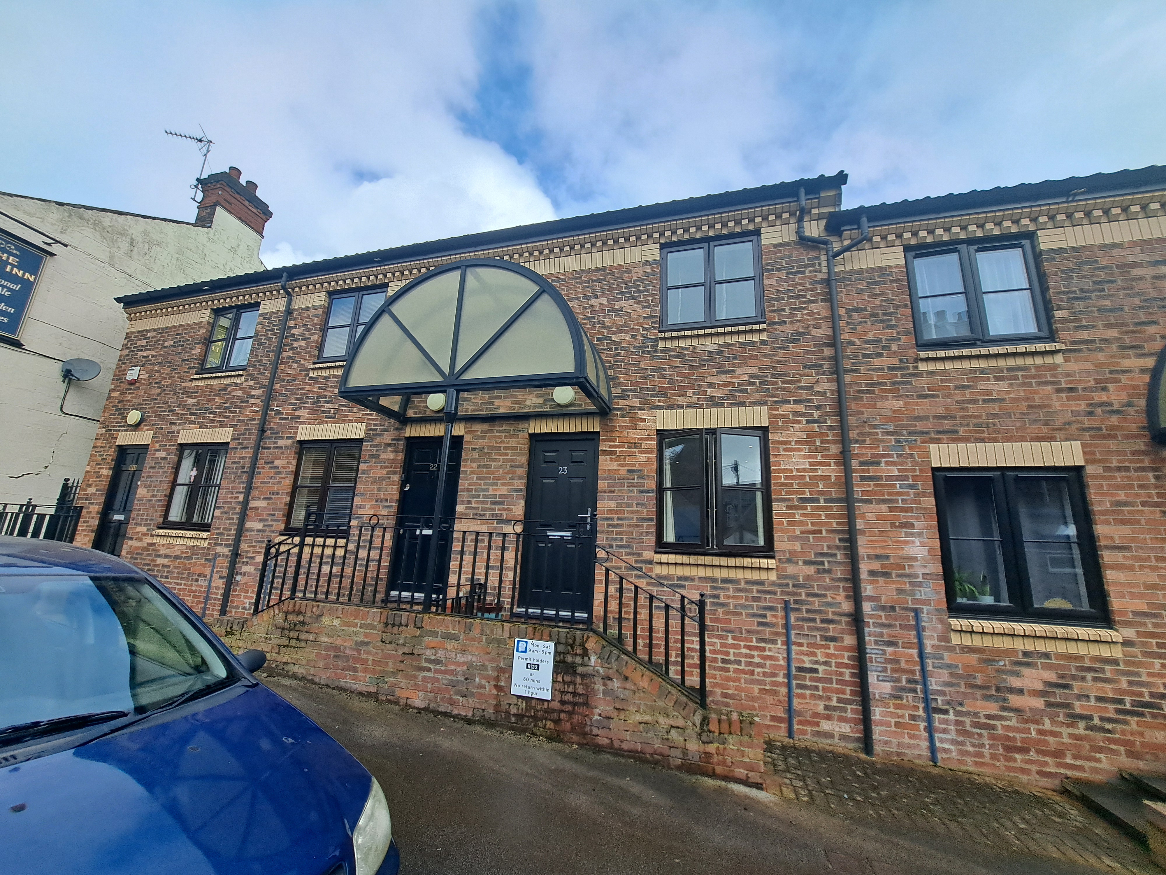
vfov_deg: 89.9
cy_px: 438
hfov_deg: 106.2
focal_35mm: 13
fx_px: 438
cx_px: 583
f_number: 2.2
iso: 50
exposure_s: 1/1553
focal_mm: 1.74
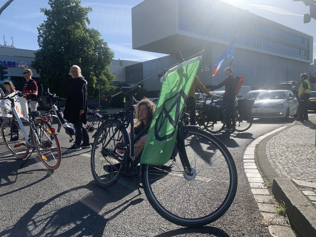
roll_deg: +1.4
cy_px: 118
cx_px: 158
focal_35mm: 26
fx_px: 237
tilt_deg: -3.8
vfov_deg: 53.1
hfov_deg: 67.3
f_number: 1.8
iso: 25
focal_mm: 4.25
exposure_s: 1/1953
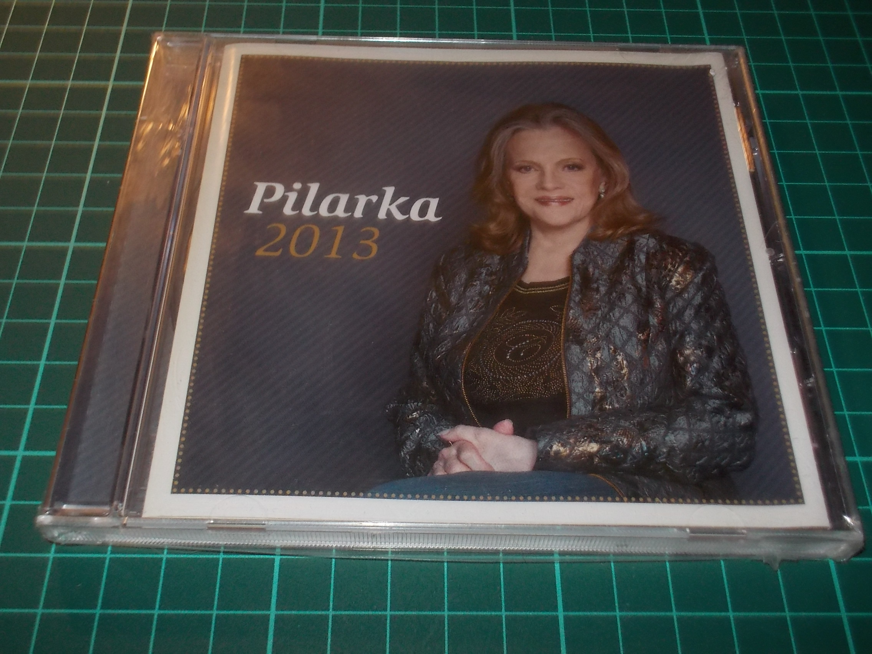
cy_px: 327
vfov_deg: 38.7
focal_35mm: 37
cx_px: 436
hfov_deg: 50.1
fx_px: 932
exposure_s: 1/30
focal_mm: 5.2
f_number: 3.7
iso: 200
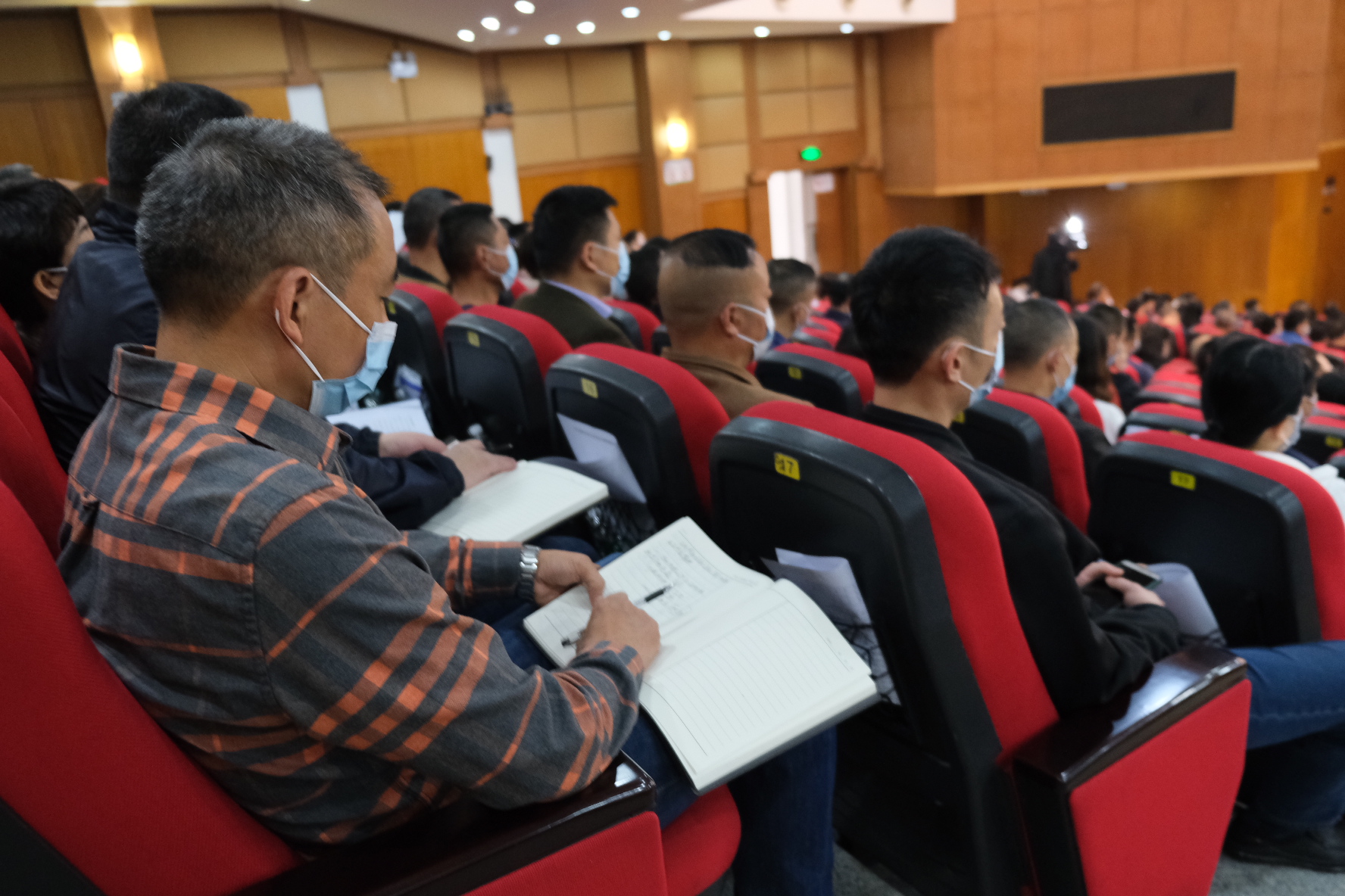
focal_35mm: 28
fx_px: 1046
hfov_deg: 65.5
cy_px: 448
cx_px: 672
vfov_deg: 46.4
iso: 2000
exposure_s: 1/30
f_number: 2.8
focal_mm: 18.8
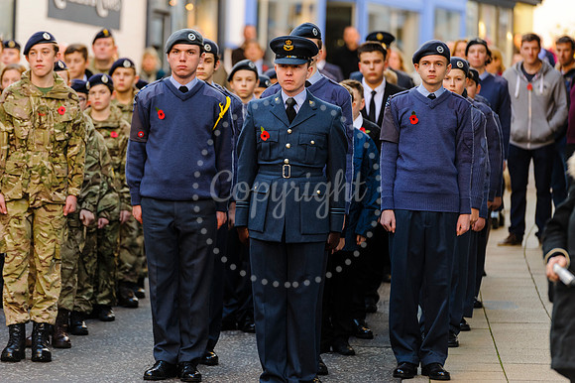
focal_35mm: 200
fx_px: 3193
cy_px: 192
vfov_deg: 6.9
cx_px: 288
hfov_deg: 10.3
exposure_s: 1/250
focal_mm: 200
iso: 800
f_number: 4
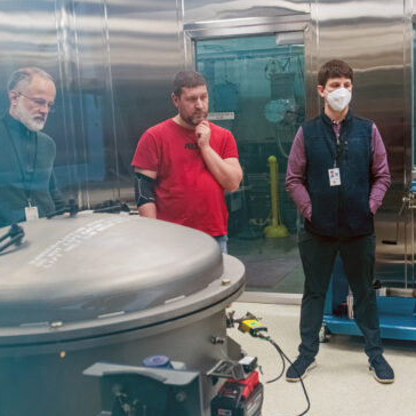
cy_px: 209
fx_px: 585
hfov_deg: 38.5
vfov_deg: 39.2
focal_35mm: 43
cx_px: 294
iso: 800
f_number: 7.1
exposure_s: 1/125
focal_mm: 24
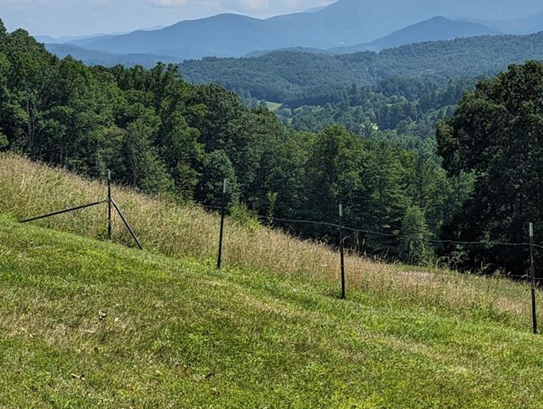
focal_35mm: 65
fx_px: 1021
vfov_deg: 21.9
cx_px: 479
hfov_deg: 28.7
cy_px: 14
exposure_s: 1/3906
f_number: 1.85
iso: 43
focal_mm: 6.81
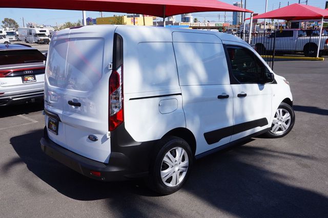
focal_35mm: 32
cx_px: 164
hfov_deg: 59.5
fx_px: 287
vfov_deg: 41.7
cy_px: 109
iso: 100
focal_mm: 21
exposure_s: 1/100
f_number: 14
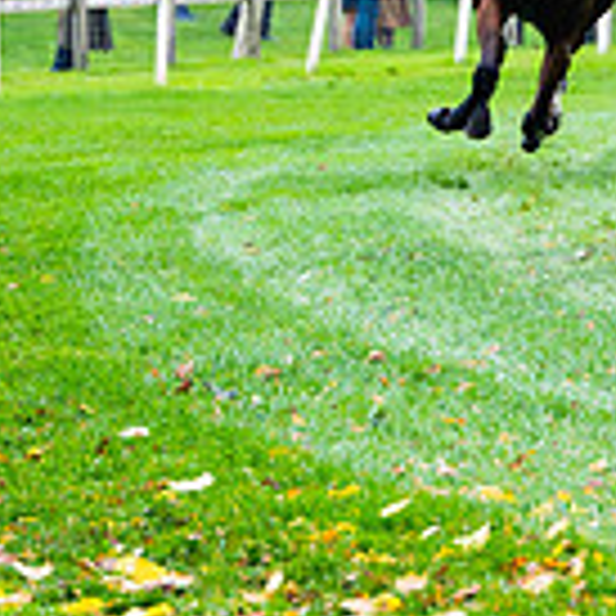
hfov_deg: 4.7
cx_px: 1241
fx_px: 7328
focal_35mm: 364
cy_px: -94
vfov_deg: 4.8
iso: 500
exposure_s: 1/1000
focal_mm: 99
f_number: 4
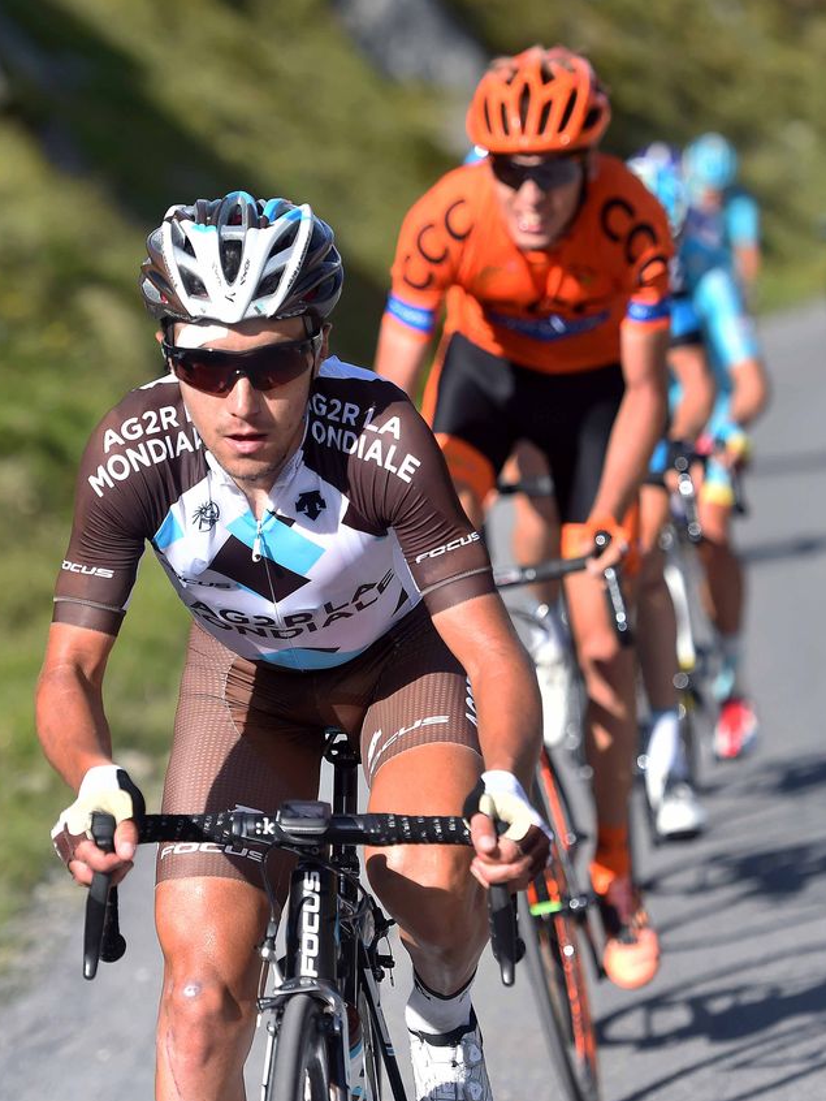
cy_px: 550
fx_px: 6010
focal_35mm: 189
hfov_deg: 7.9
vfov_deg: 10.5
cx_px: 341
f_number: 4
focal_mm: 130
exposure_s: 1/2000
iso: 320
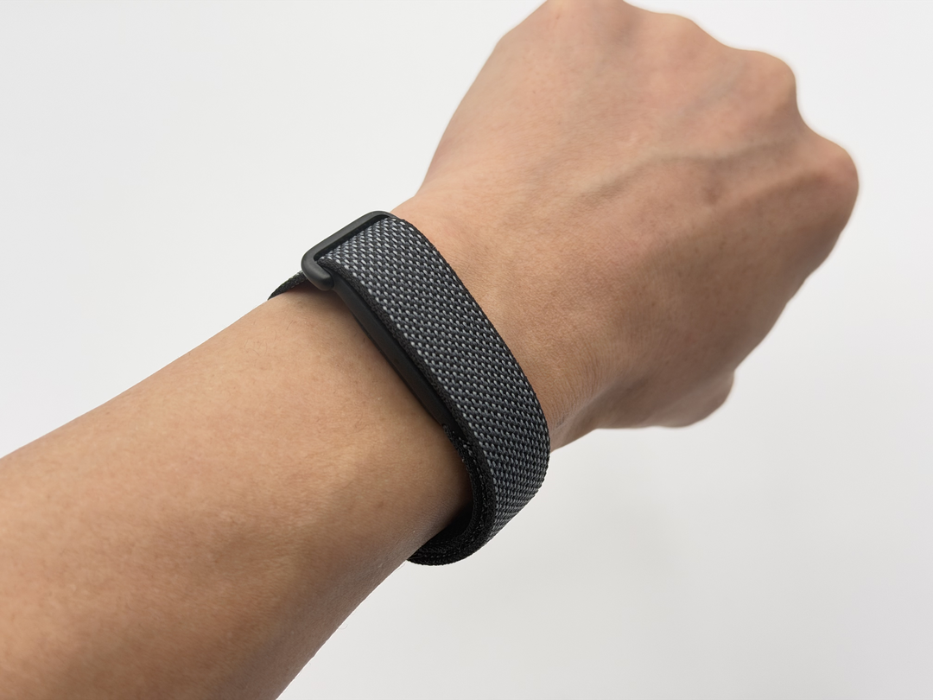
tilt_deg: -50.4
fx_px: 1294
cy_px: 350
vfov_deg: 30.3
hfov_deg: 39.7
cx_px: 466
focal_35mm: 48
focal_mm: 6.76
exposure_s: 1/1000
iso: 64
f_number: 1.78
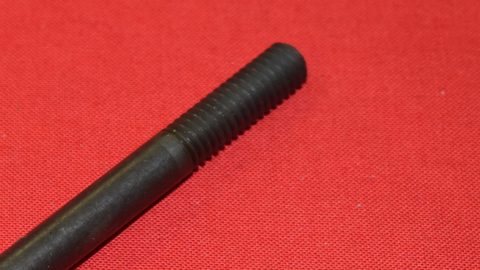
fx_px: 2151
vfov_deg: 7.2
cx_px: 75
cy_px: 270
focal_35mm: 169
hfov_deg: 12.7
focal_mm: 55
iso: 800
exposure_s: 1/60
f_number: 5.6
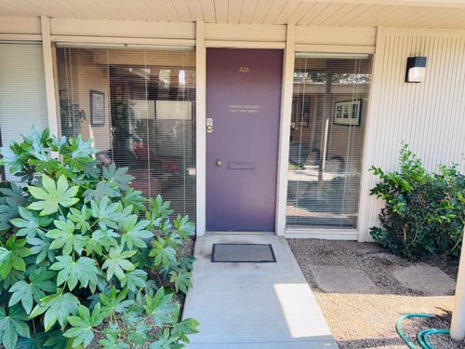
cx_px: 232
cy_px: 174
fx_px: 322
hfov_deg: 71.6
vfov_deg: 56.8
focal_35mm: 24
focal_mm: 6.76
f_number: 1.78
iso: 64
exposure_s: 1/182
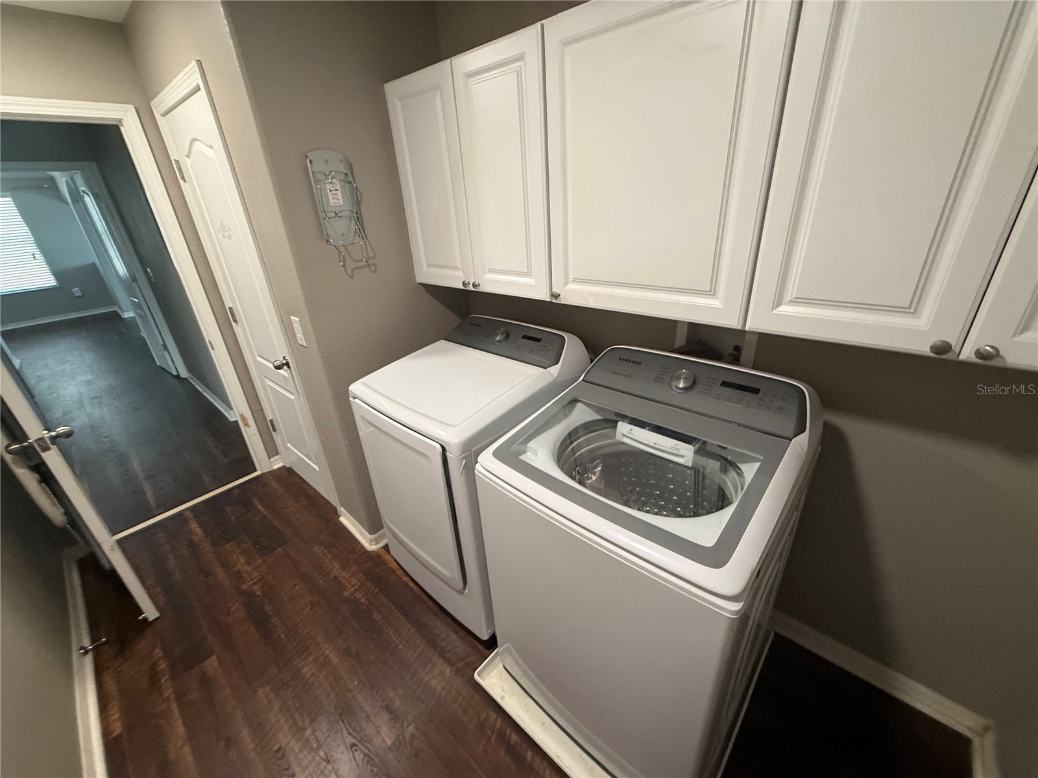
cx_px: 519
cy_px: 389
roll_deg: +4.5
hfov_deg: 102.1
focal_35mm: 14
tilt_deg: -21.1
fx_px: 420
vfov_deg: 85.7
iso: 250
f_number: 2.2
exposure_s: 1/60
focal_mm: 2.22
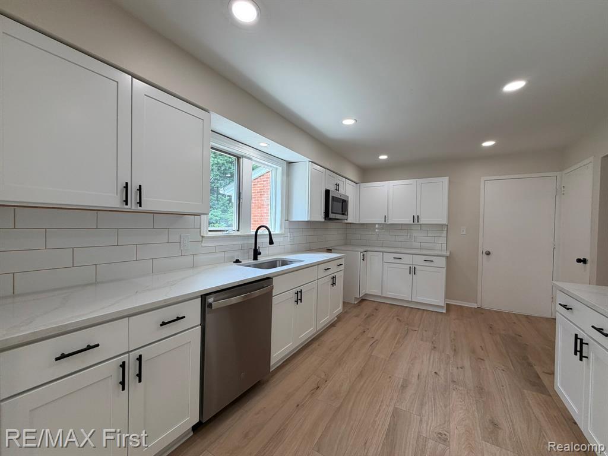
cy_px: 228
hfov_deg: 102.1
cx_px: 304
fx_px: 246
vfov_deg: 85.7
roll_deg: -1.2
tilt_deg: +0.9
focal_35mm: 14
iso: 64
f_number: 2.2
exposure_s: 1/120
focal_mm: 2.22
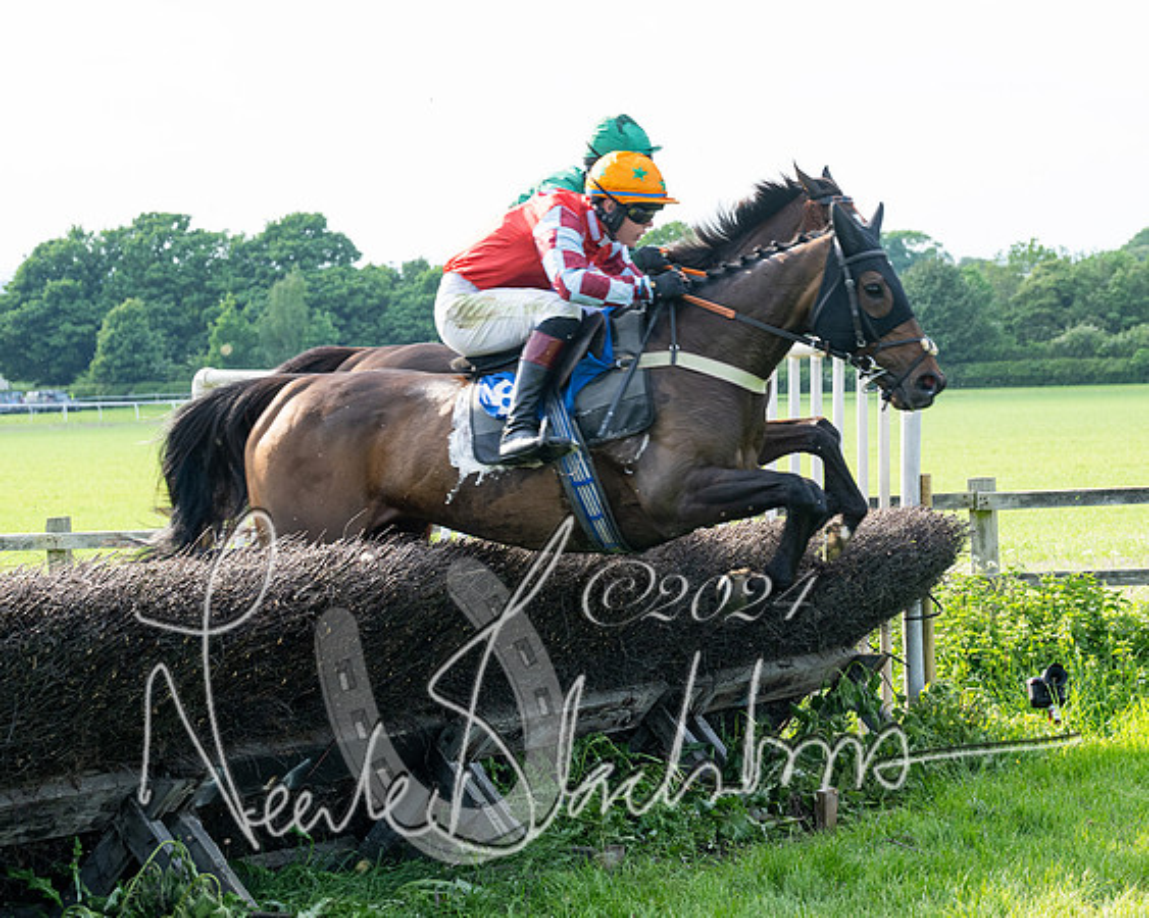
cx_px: 866
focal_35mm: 109
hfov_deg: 17.5
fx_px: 3713
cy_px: 488
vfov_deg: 14.1
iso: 400
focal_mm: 70
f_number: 5
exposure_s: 1/1000
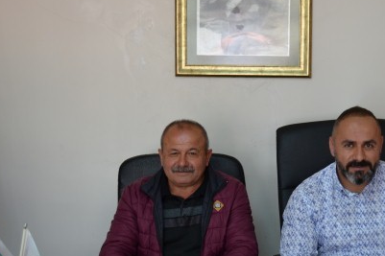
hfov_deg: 28.6
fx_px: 748
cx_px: 260
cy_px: 154
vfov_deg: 19.4
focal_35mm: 70
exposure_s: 1/30
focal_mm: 26
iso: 400
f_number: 4
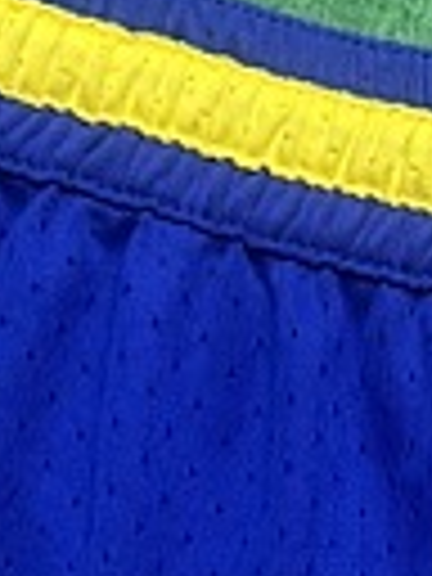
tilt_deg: -86.1
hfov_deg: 9.6
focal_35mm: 150
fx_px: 2496
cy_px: 1071
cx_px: 630
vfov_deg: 12.0
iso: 250
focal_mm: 6.76
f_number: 1.78
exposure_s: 1/50
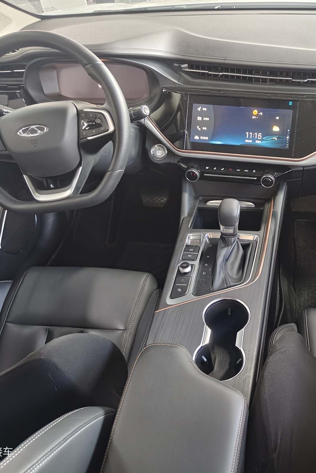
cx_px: 243
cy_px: 236
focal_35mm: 32
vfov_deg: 58.7
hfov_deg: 39.8
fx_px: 421
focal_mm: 5.56
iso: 1850
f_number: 1.88
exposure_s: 1/14.3
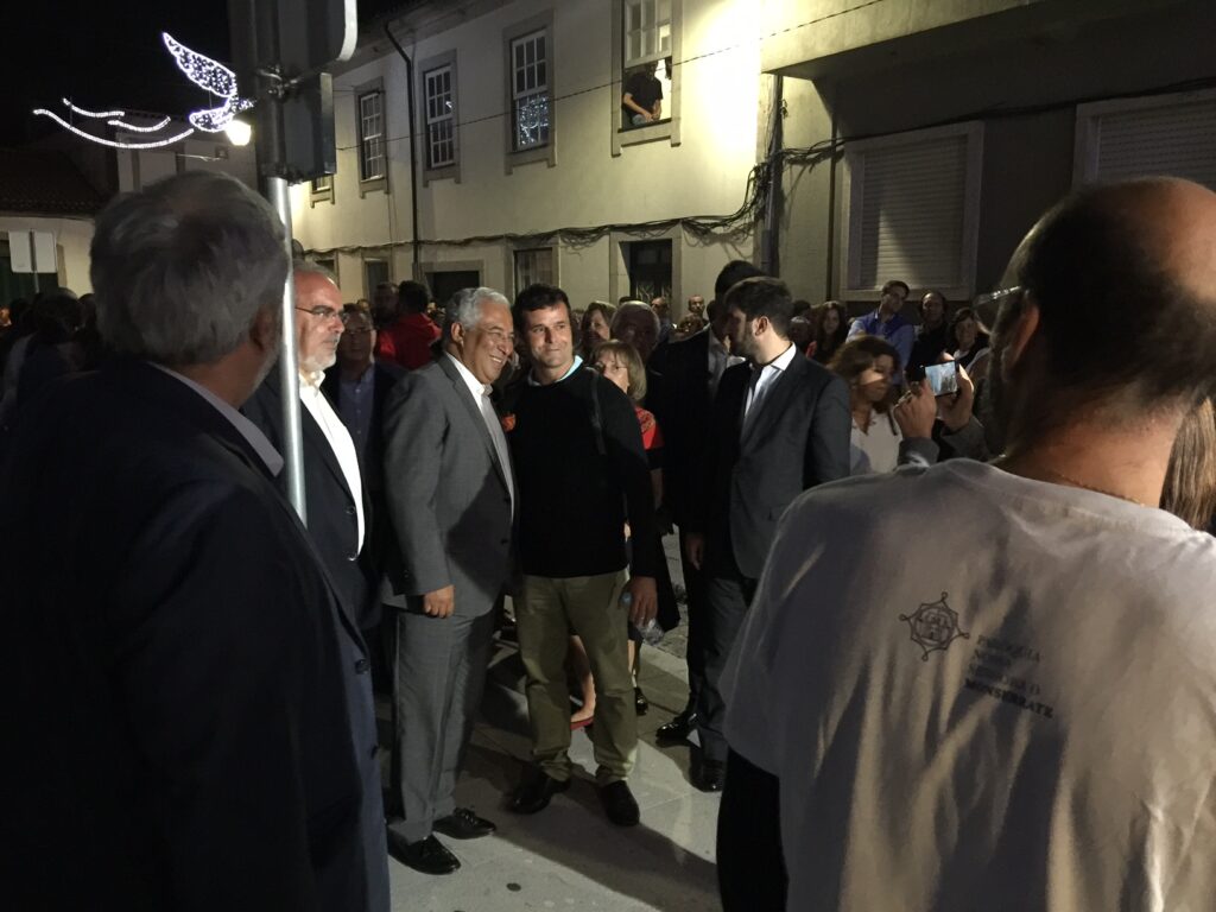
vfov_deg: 48.2
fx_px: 1019
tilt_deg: -11.2
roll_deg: -2.3
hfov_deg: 61.7
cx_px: 608
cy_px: 456
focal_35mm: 29
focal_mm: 4.15
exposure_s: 1/8
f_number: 2.2
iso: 200
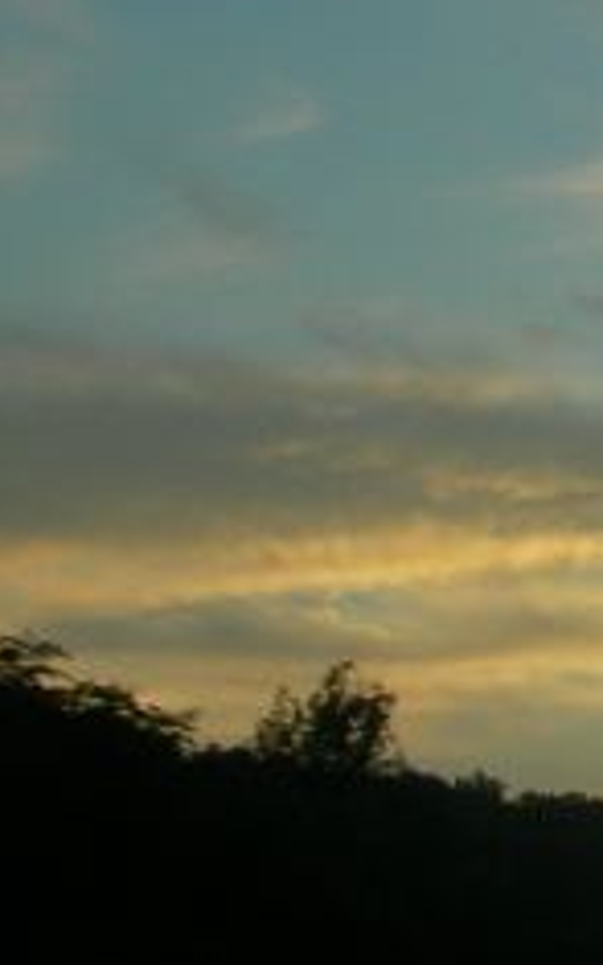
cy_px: 115
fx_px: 3600
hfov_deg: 8.8
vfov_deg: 15.1
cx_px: 1407
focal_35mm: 137
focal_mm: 7.8
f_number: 4.8
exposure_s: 1/141
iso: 81
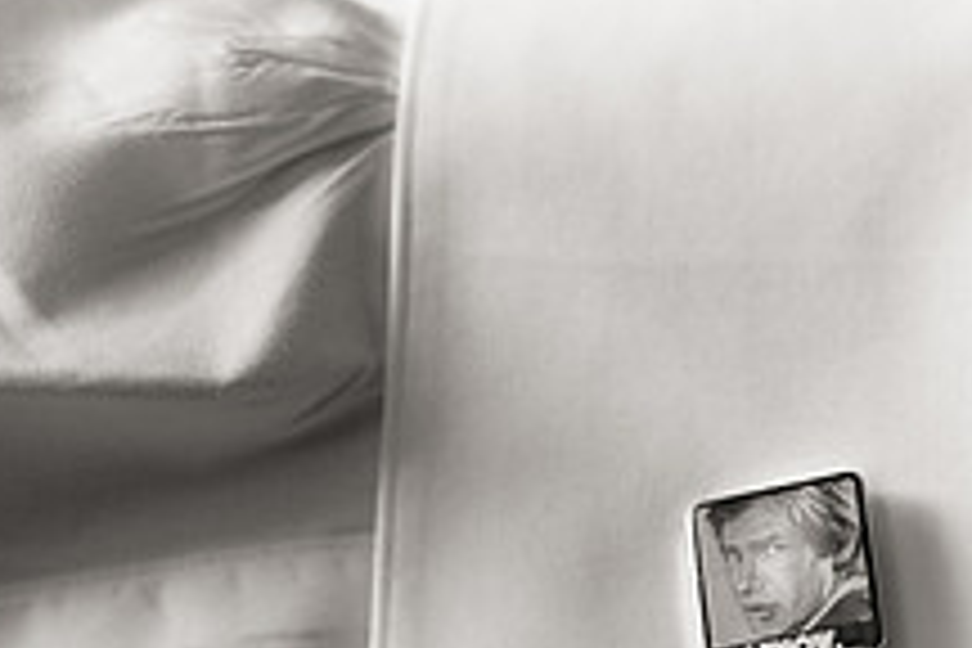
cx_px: 734
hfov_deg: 21.5
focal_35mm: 94
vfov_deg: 14.3
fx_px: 2538
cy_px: 659
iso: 800
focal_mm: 35
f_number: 2.2
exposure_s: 1/320
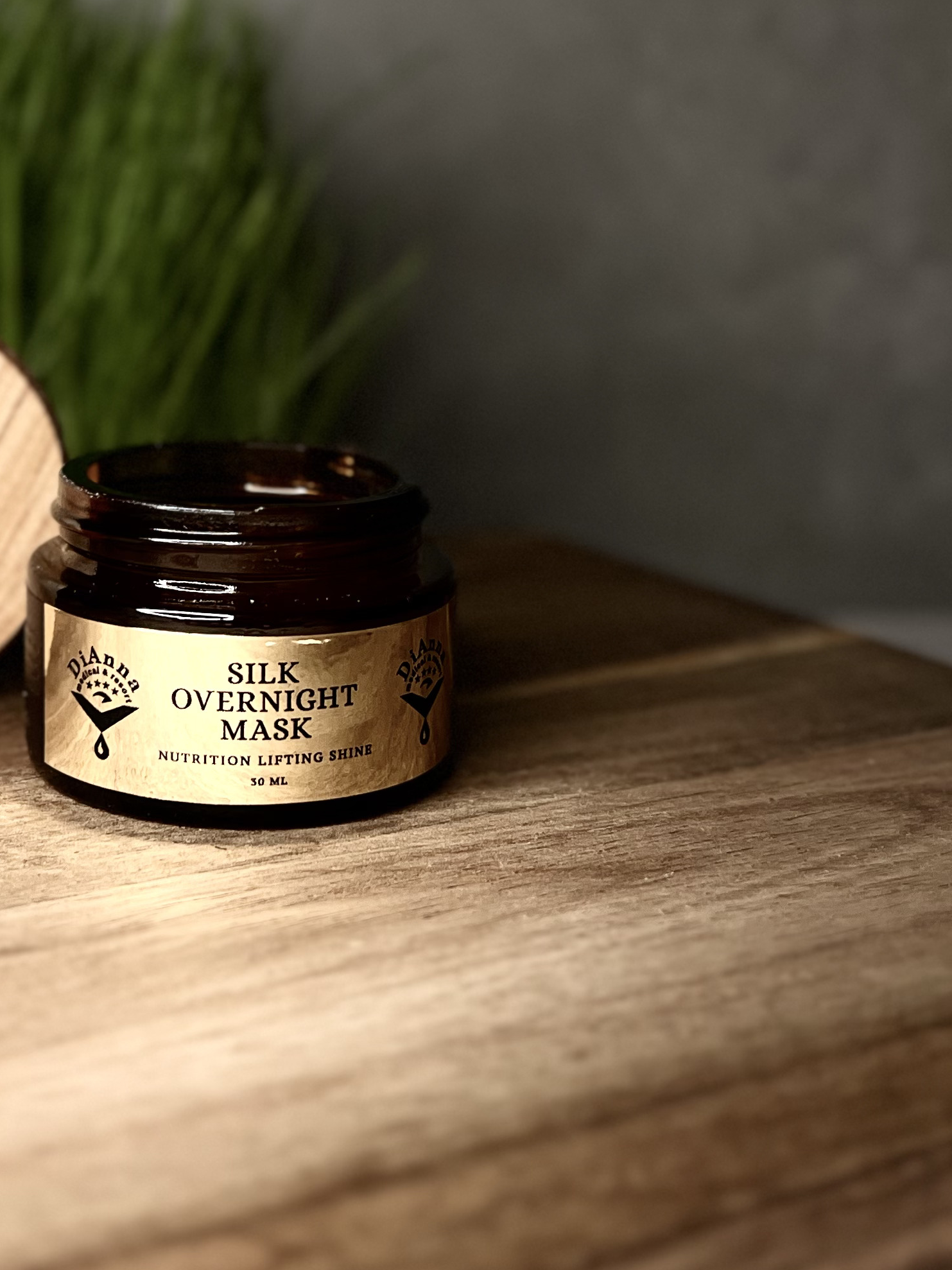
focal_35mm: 53
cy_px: 462
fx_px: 1944
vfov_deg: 35.9
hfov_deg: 27.2
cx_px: 248
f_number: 1.5
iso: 125
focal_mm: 5.7
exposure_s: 1/86
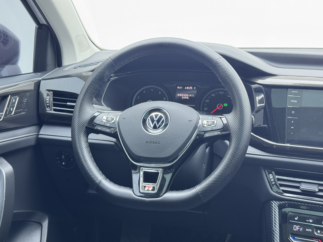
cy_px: 121
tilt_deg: -15.1
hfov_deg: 39.7
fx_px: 448
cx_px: 162
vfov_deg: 30.3
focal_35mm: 48
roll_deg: +0.6
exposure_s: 1/50
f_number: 1.78
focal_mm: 6.76
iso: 250
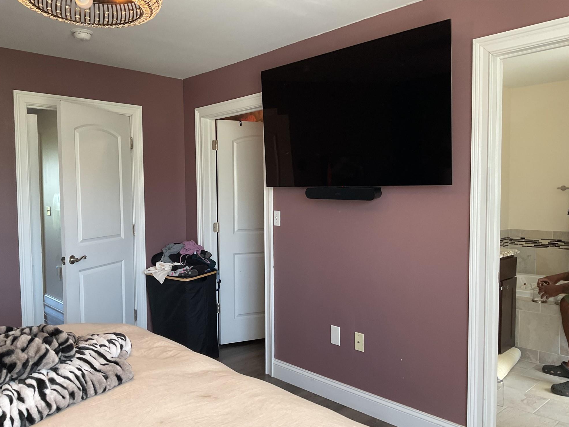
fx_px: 493
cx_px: 281
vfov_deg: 46.8
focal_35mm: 30
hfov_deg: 60.0
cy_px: 219
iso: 64
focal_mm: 3
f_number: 1.8
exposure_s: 1/60
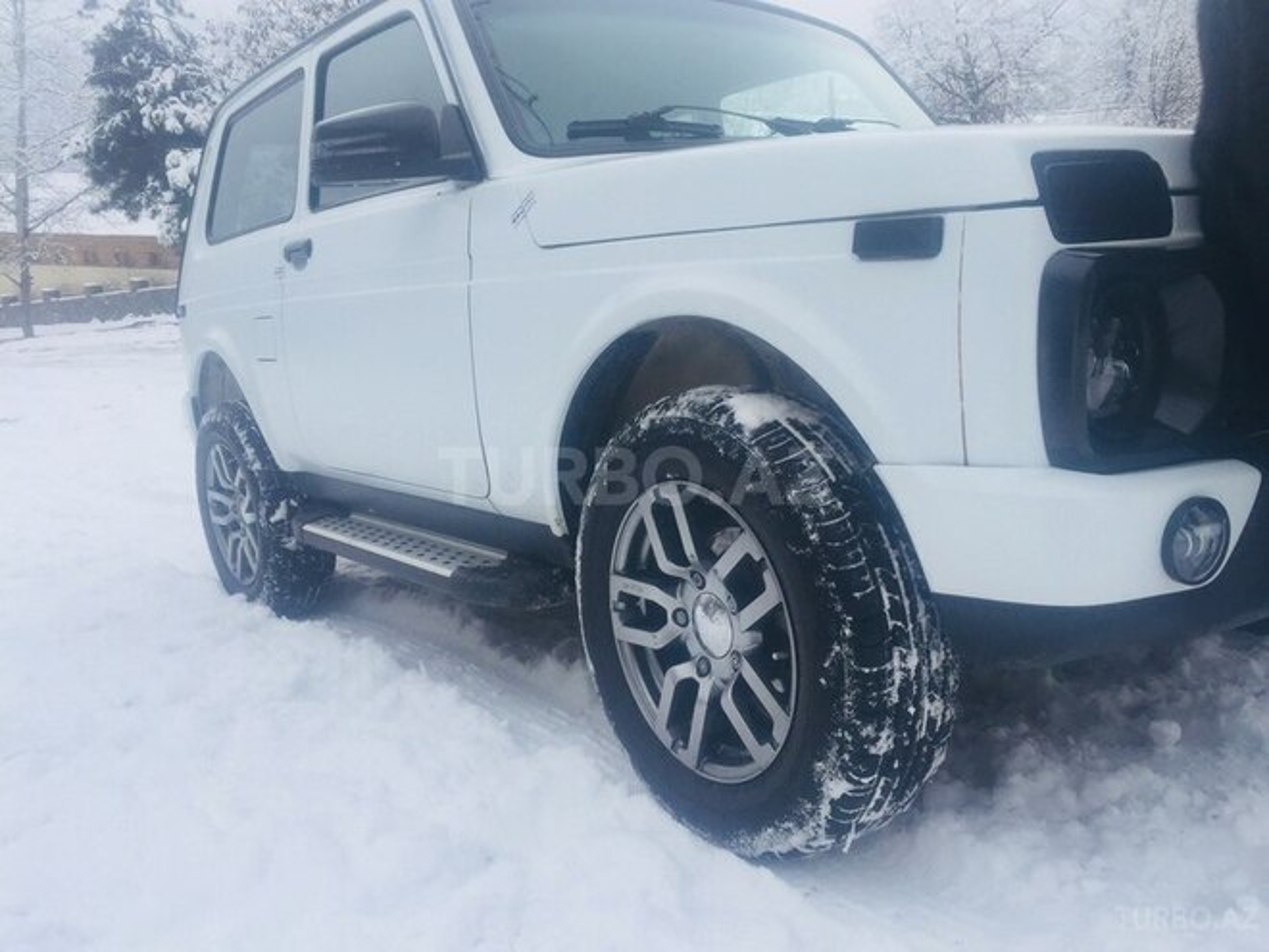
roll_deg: +1.4
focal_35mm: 29
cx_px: 634
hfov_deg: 61.7
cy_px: 476
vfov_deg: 48.2
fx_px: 1063
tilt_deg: -14.8
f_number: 2.2
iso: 32
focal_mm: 4.15
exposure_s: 1/920
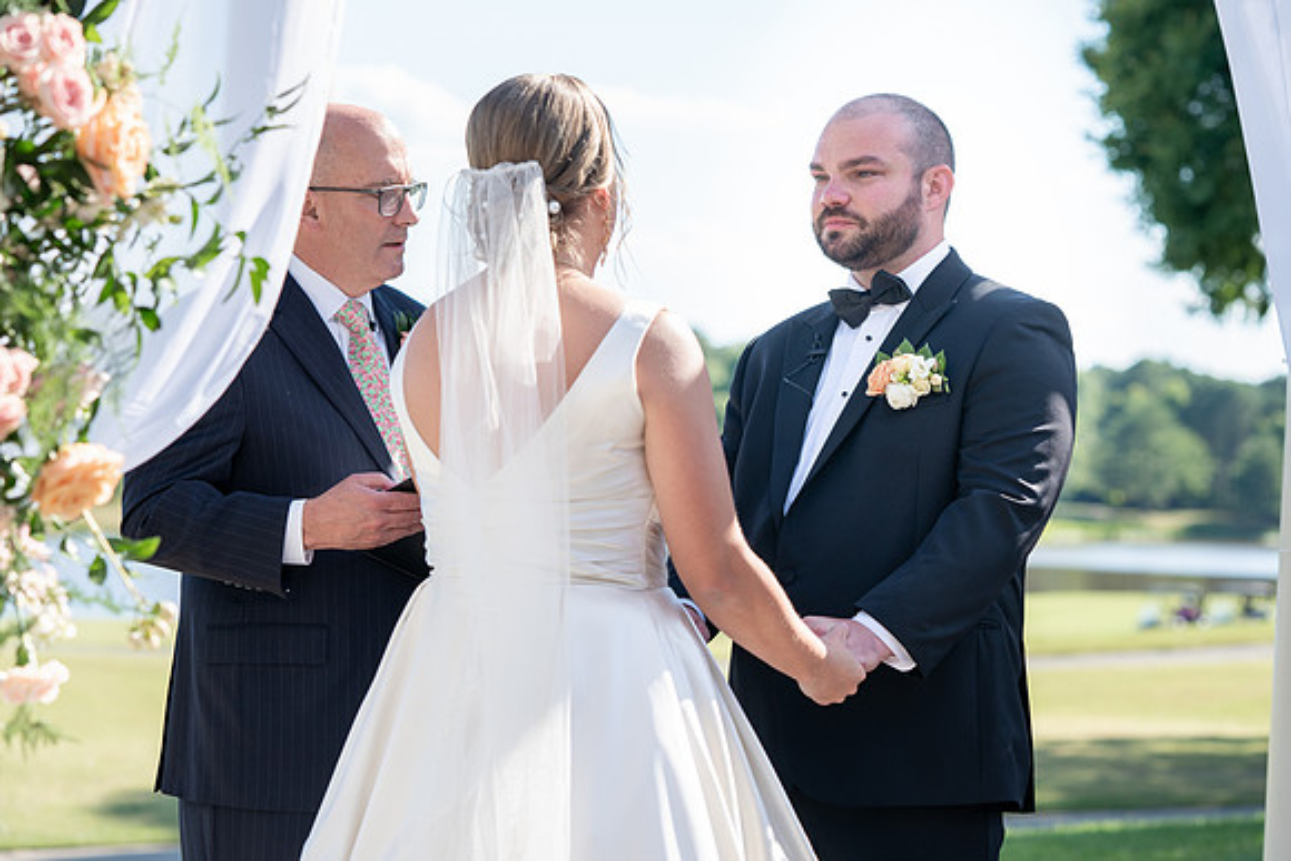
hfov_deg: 21.4
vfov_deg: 14.4
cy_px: 450
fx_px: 3416
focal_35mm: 95
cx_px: 693
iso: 100
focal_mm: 87
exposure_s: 1/400
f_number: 4
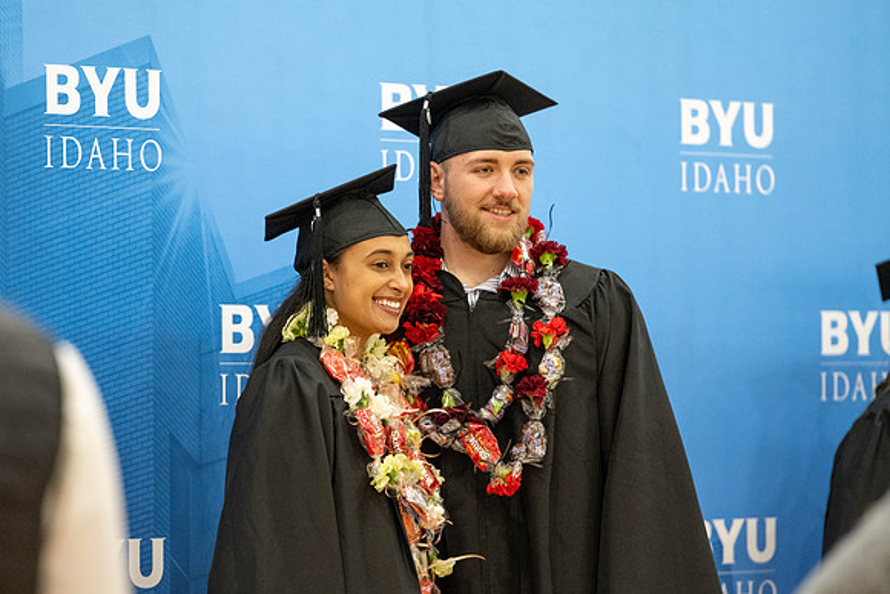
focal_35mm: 237
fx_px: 5868
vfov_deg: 5.8
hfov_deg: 8.7
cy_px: 248
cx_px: 418
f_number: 2.8
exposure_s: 1/200
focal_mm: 200
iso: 2500
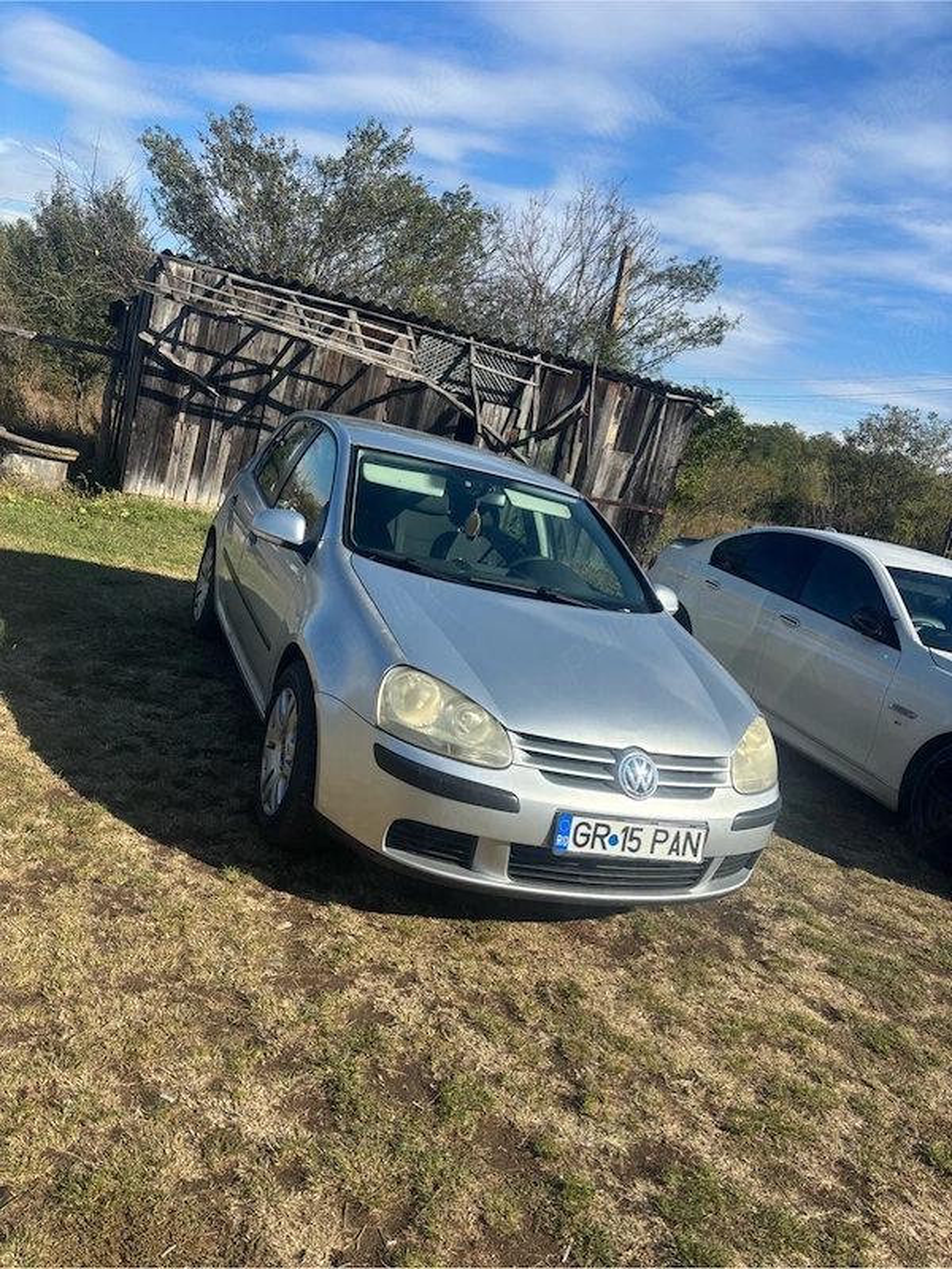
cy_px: 634
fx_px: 953
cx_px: 476
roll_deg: -15.0
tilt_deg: -12.4
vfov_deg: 67.3
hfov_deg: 53.1
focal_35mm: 26
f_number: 1.6
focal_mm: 5.96
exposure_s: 1/2639
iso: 50
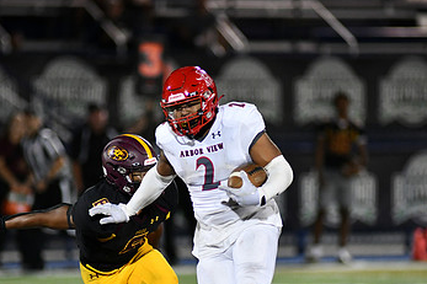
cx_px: 207
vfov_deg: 2.7
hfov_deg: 4.1
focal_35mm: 502
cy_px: 186
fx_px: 5951
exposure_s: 1/1000
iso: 2500
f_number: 2.8
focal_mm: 300
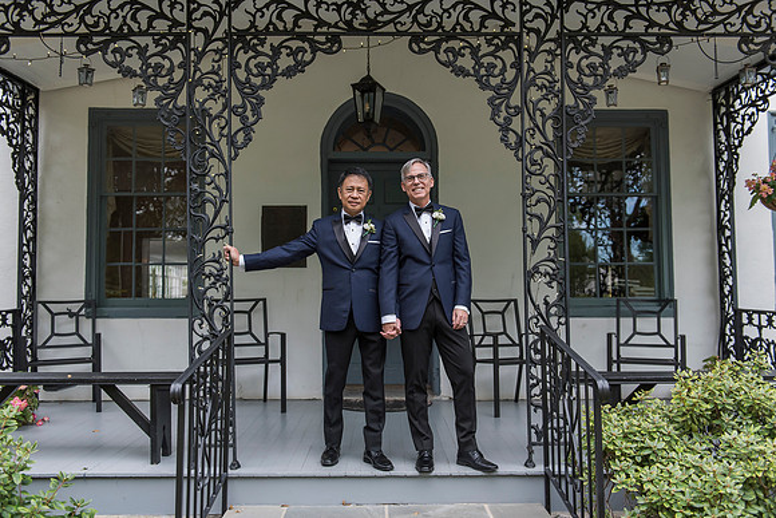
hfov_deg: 57.9
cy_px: 257
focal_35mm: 33
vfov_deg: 40.5
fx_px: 702
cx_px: 383
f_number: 3.2
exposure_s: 1/1250
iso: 400
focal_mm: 32
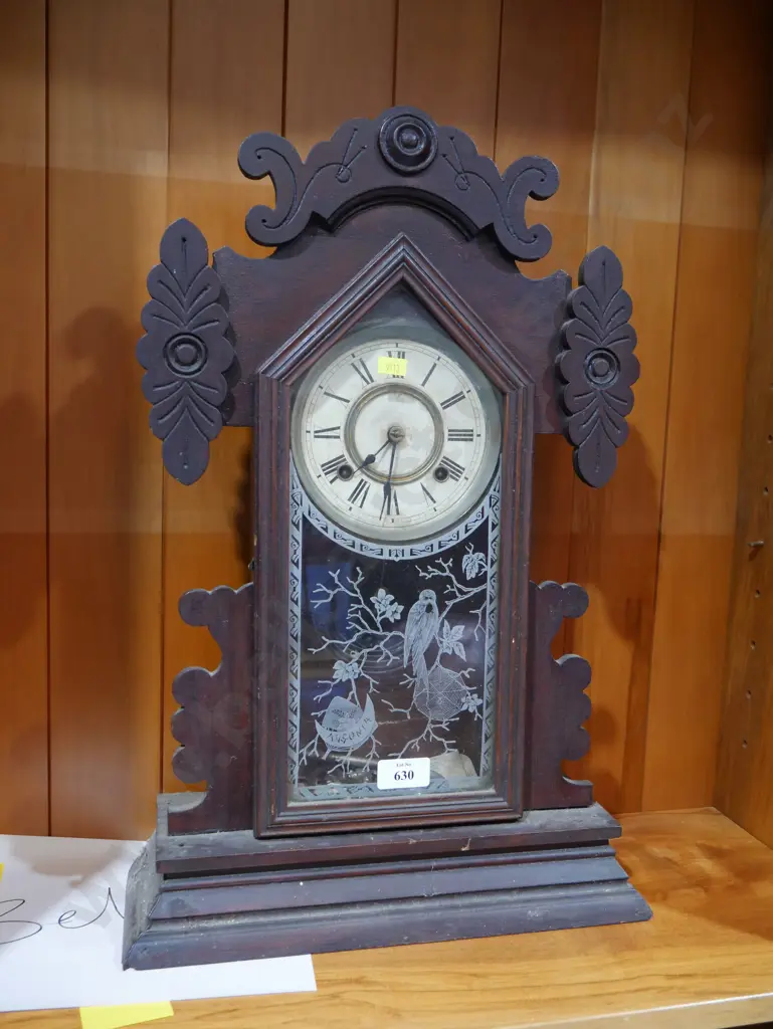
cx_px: 386
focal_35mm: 30
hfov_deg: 46.8
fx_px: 892
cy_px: 514
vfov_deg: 59.9
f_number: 3.6
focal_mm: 15
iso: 1250
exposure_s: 1/60
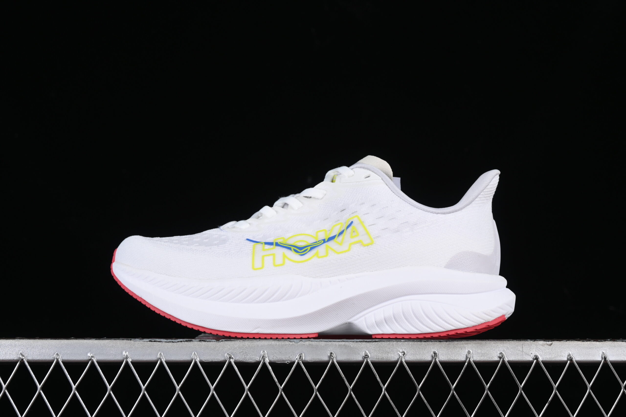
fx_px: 1304
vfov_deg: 18.2
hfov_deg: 27.0
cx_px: 313
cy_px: 208
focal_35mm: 75
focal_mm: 50
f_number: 8
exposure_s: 1/100
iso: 160
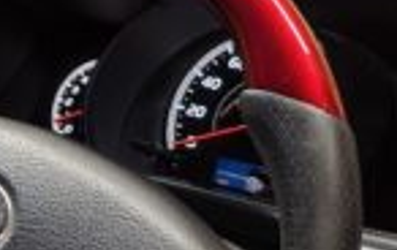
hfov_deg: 13.8
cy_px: 0
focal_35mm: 139
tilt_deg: -11.6
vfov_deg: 9.4
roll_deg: +2.0
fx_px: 1507
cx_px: -250
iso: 200
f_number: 1.78
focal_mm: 6.76
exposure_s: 1/100
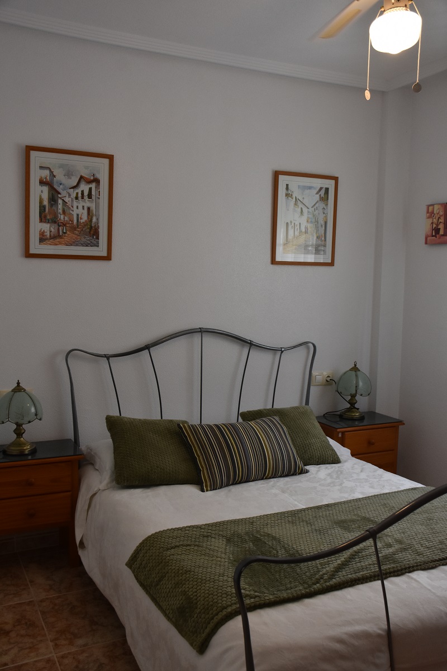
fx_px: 643
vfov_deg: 55.1
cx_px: 224
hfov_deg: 38.4
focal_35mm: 34
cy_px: 336
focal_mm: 23
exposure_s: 1/160
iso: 800
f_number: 6.3
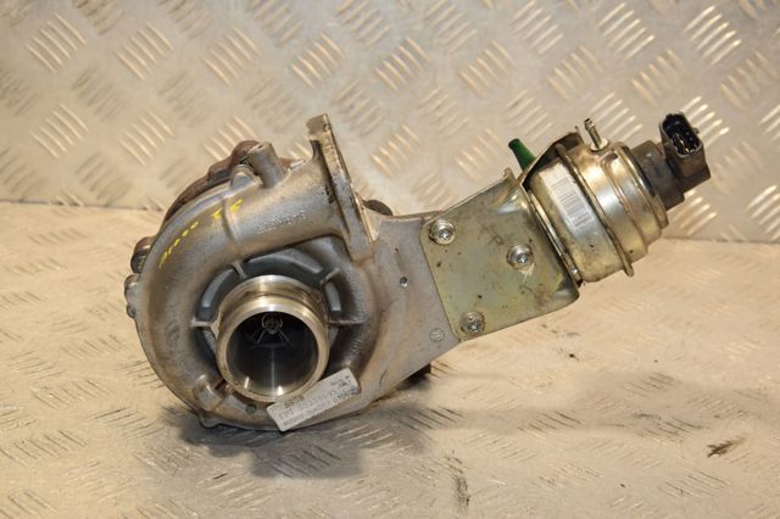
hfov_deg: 29.9
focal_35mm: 68
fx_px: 1462
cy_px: 260
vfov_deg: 20.1
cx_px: 390
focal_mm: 45
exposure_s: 1/200
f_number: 7.1
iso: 800
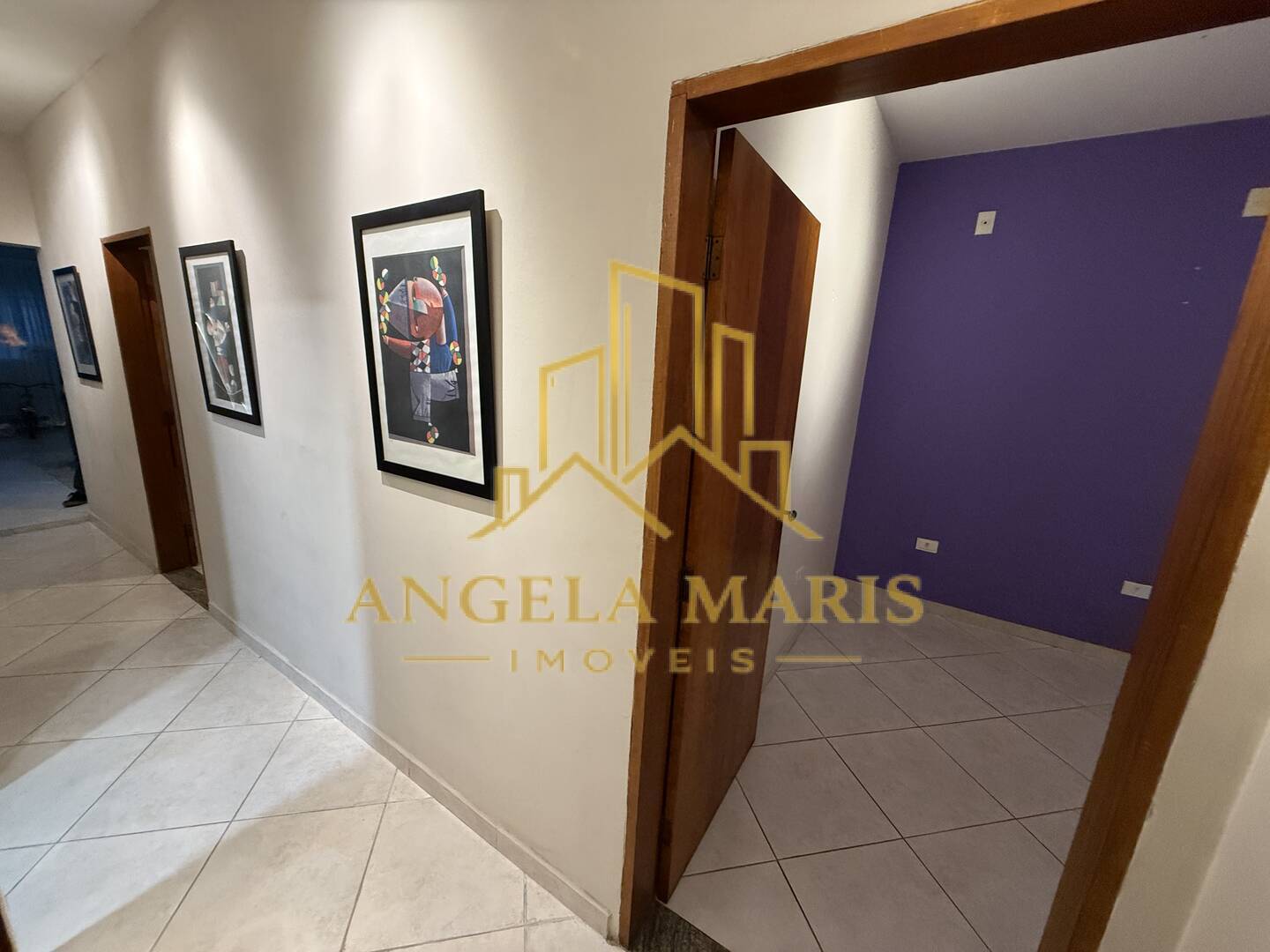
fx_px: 514
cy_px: 476
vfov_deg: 85.7
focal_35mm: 14
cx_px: 635
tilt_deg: -11.3
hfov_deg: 102.1
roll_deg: -2.9
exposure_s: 1/60
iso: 400
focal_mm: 2.22
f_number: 2.2
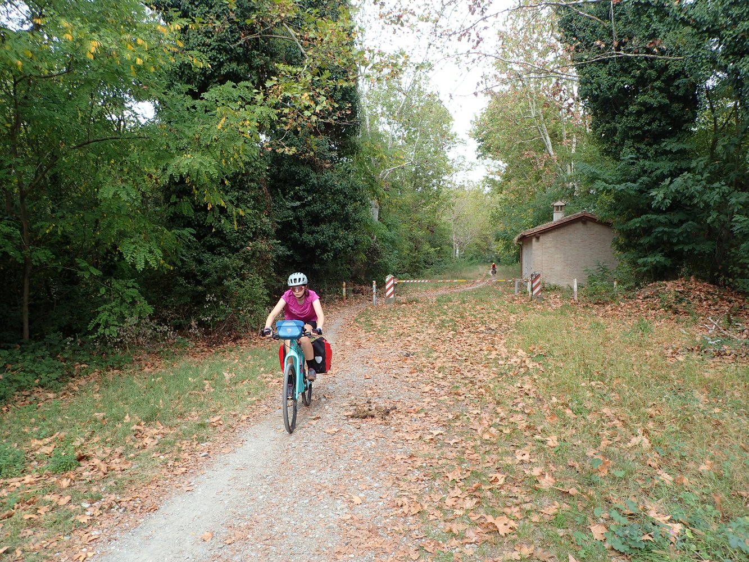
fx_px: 541
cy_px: 281
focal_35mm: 25
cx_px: 374
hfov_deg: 69.4
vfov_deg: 54.9
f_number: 2.8
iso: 100
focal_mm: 4.5
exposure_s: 1/250
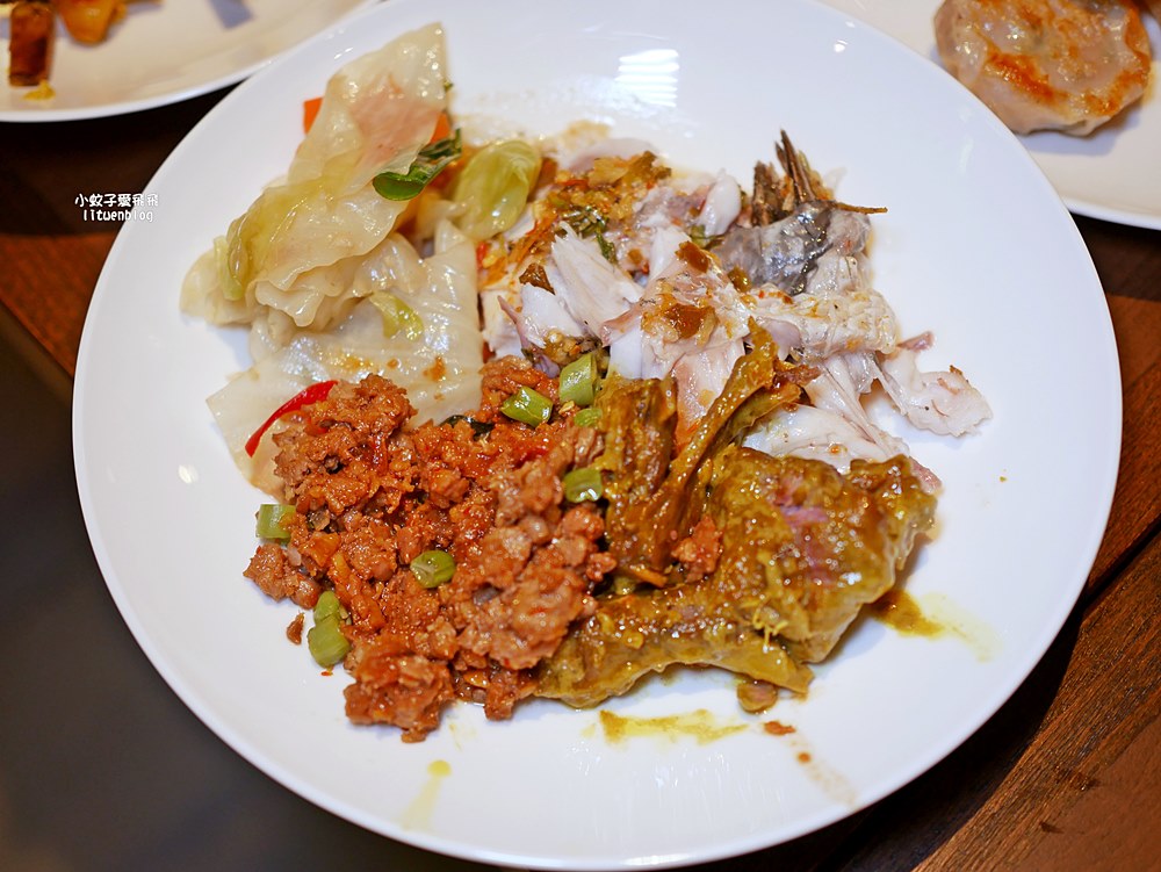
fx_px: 1678
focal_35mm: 50
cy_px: 436
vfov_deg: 29.1
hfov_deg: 38.2
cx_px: 580
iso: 200
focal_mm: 25
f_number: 1.8
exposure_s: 1/125
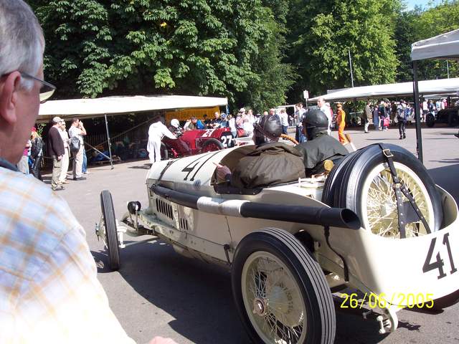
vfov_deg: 37.7
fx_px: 504
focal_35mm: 38
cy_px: 172
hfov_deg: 49.0
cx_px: 230
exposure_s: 1/350
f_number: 4.8
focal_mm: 8
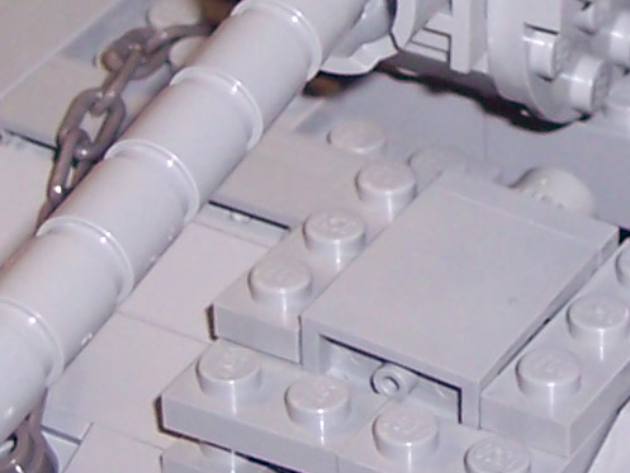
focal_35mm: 224
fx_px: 4078
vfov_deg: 6.6
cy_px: -104
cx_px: 754
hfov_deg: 8.7
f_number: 2.8
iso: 100
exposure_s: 1/60
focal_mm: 8
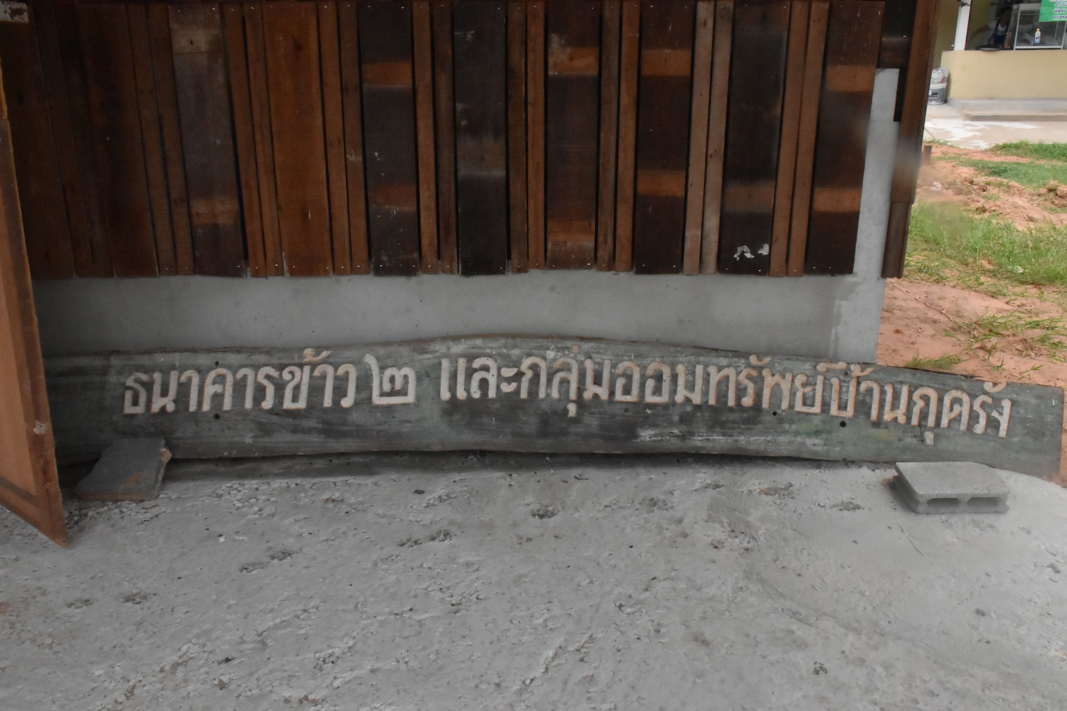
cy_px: 356
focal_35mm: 33
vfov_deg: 40.0
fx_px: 978
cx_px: 534
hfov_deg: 57.2
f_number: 20
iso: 3200
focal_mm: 22
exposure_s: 1/1250
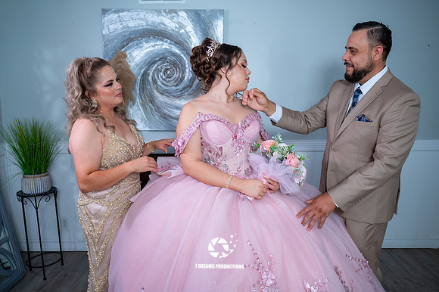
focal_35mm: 30
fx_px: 366
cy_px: 146
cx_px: 220
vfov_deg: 43.5
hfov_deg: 61.9
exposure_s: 1/60
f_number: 4
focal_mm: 29.5
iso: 1250
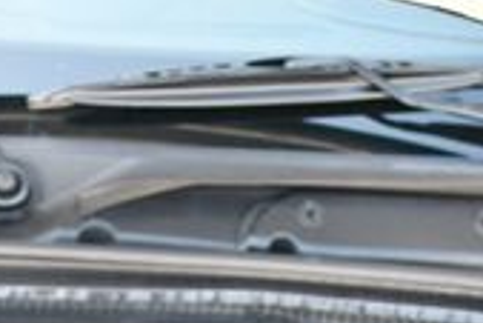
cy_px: 606
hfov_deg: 15.0
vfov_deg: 9.5
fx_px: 1826
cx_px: 120
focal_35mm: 136
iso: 800
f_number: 3.5
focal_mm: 18
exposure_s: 1/250
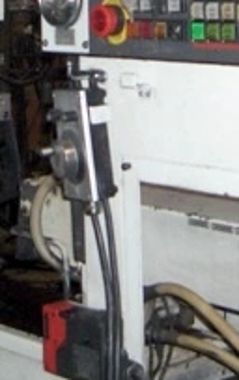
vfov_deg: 15.9
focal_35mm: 129
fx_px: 1341
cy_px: 7
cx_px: 87
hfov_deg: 10.2
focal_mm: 8
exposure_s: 1/60
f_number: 2.8
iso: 100
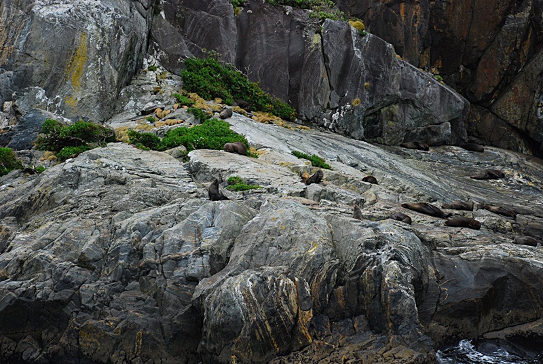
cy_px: 182
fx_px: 1586
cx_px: 272
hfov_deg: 19.4
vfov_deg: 13.1
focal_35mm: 105
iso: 400
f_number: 6.3
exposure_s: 1/200
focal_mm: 70
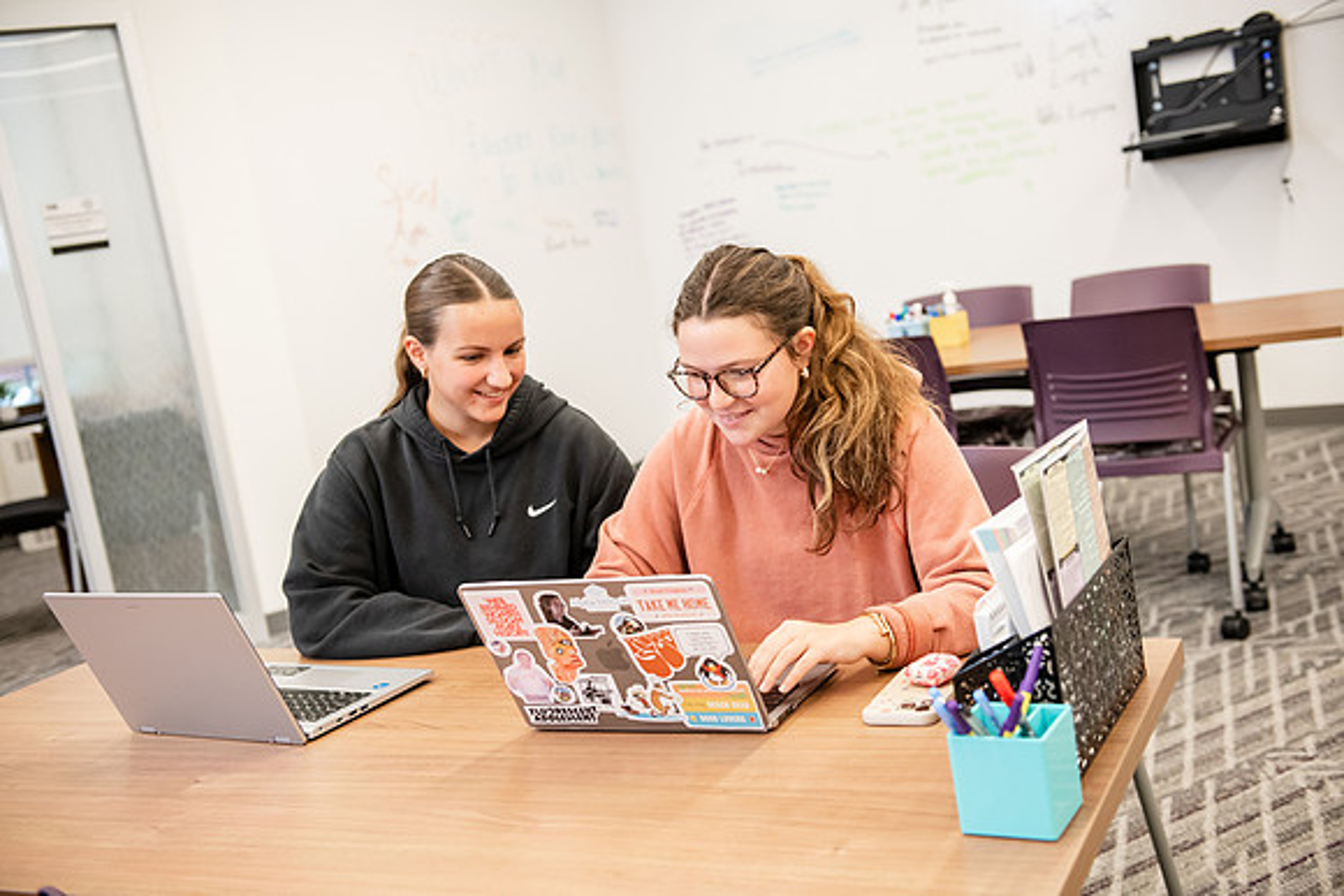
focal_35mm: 42
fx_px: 1568
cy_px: 448
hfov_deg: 46.4
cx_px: 672
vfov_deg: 31.9
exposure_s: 1/200
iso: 1250
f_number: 3.2
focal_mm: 42
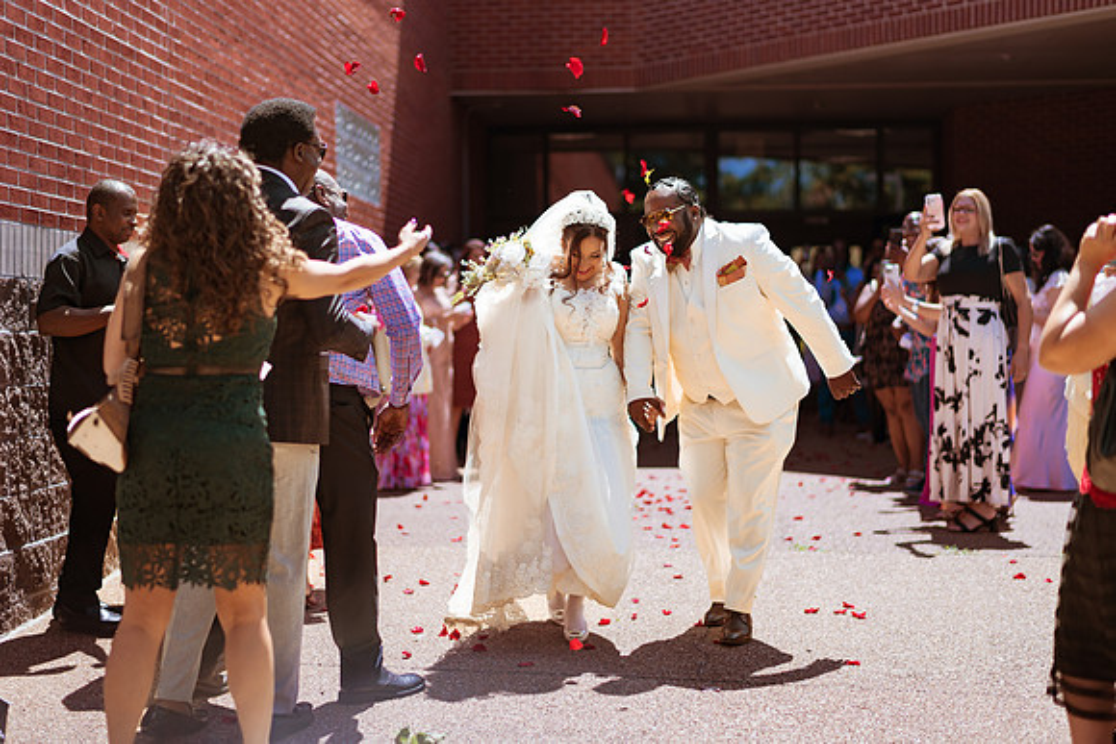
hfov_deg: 34.5
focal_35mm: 58
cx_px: 558
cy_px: 372
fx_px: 1798
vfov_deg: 23.4
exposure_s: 1/6400
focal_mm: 58
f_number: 1.4
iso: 100
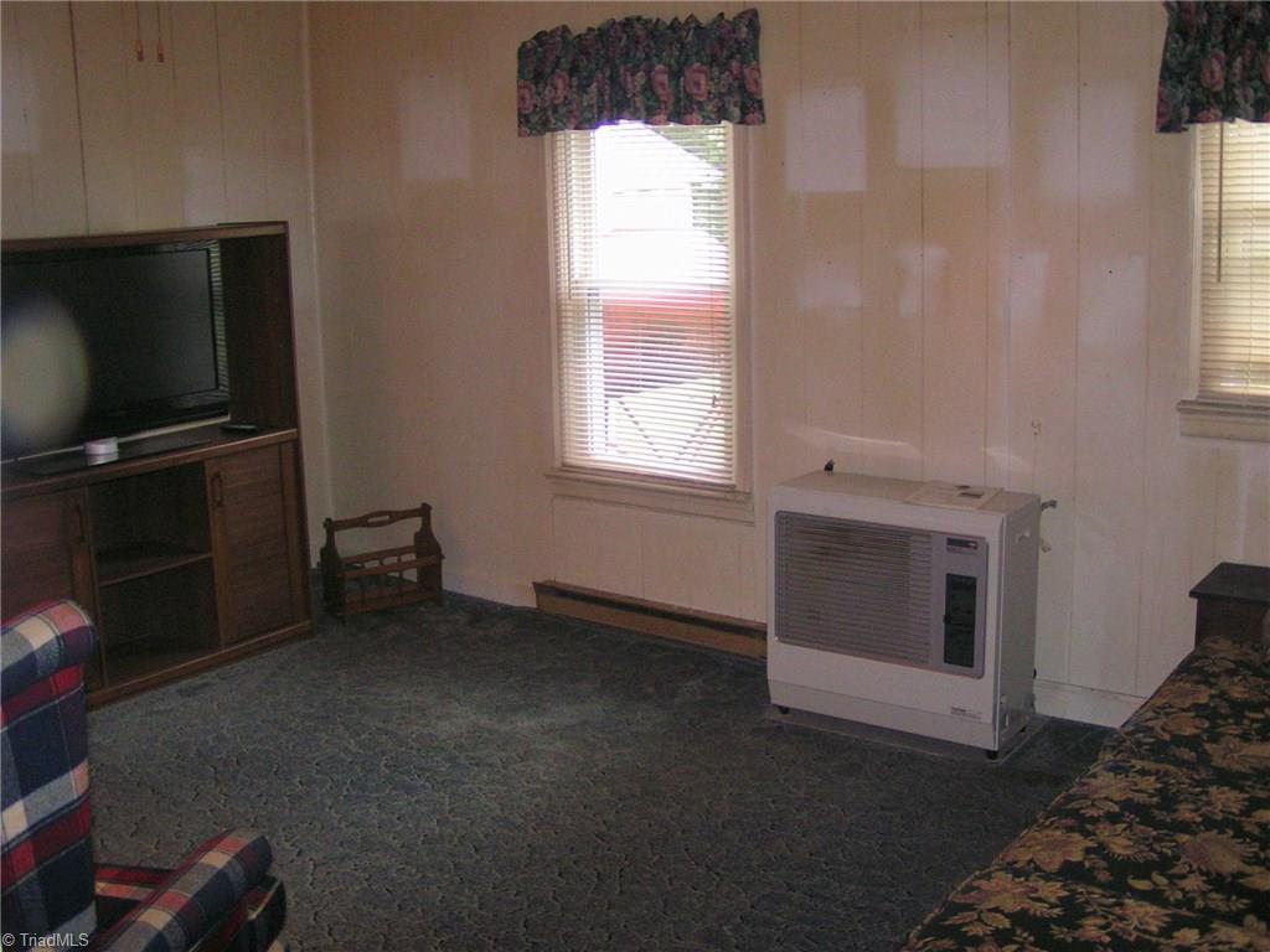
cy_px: 476
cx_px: 635
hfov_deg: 49.0
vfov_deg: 37.7
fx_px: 1394
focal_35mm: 38
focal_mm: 5.8
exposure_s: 1/40
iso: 200
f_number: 2.8
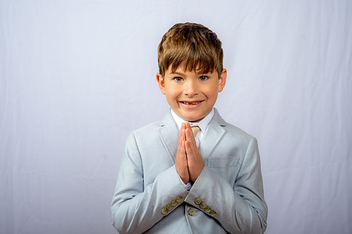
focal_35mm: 74
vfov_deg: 18.4
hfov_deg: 27.4
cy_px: 128
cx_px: 175
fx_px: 723
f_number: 6.3
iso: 250
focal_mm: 62
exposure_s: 1/200
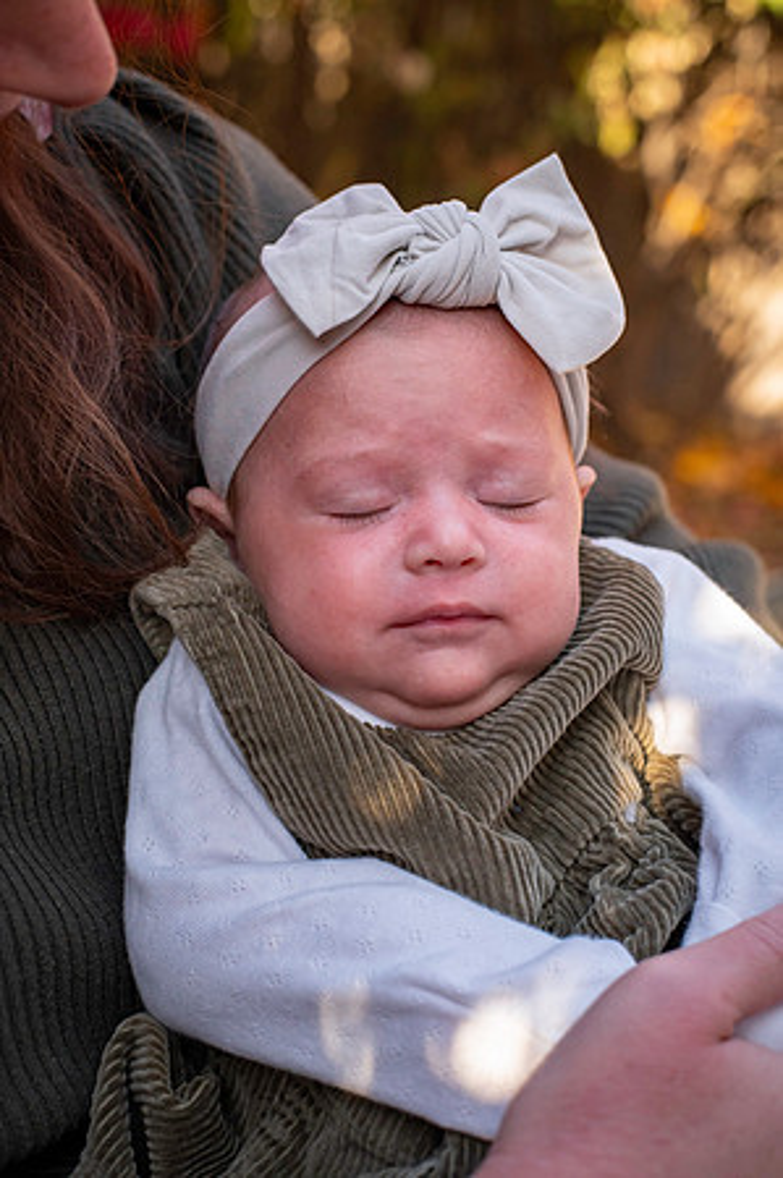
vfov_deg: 39.6
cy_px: 589
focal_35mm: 50
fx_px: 1635
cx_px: 392
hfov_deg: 26.9
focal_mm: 50
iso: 3200
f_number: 5
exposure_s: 1/2500
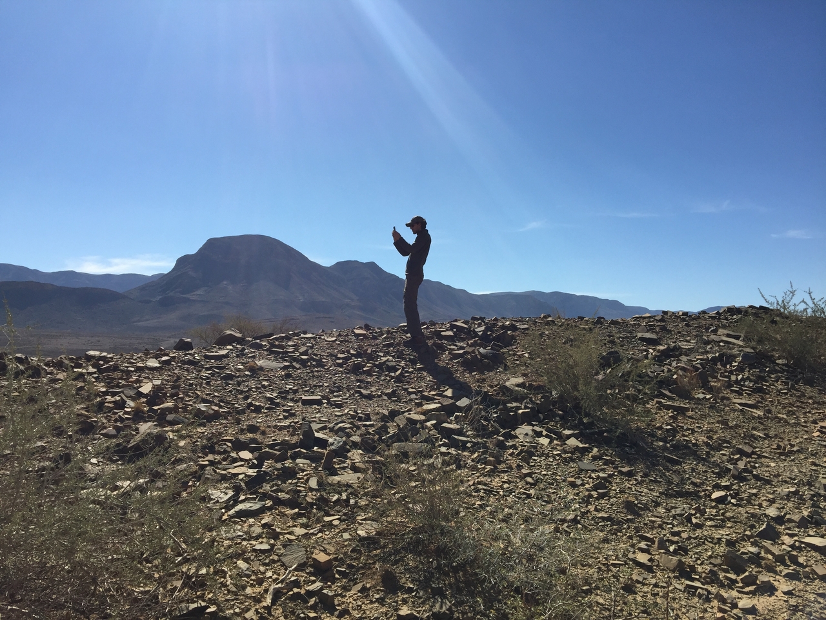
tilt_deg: +3.9
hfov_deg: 61.7
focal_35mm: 29
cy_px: 310
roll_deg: -1.6
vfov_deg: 48.2
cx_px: 413
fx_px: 692
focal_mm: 4.15
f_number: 2.2
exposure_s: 1/2825
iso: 32
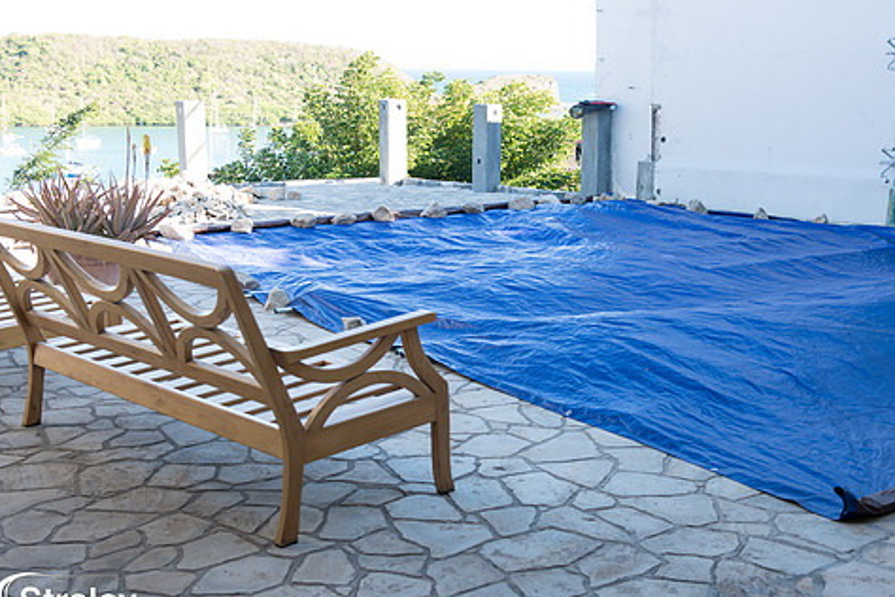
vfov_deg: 27.5
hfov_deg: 40.2
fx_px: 1218
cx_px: 515
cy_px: 292
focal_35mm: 49
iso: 160
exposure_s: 1/100
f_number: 5.6
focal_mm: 40
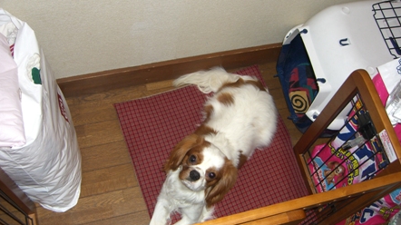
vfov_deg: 28.3
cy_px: 131
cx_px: 199
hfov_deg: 48.4
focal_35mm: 42
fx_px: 446
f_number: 2.8
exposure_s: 1/60
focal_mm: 7.9
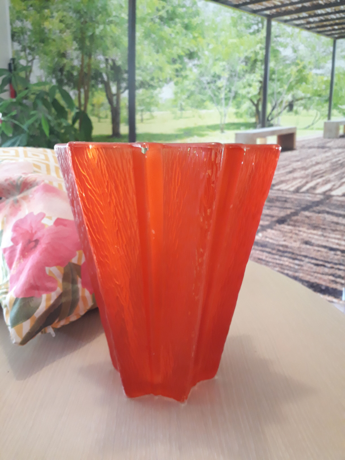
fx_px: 359
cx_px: 172
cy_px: 230
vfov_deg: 65.3
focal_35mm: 27
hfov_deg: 51.4
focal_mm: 3.6
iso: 250
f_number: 1.9
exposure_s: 1/17
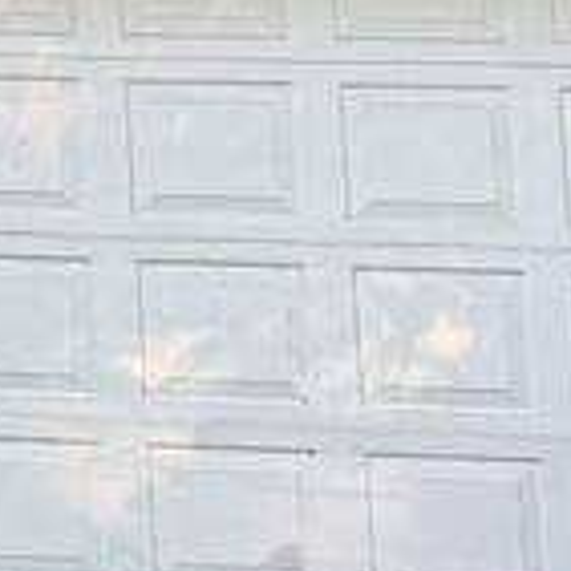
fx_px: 3359
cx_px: -1102
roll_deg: -0.2
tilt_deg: +9.4
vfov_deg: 8.8
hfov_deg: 8.3
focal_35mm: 180
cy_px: -786
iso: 100
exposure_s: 1/385
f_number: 1.78
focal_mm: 6.76
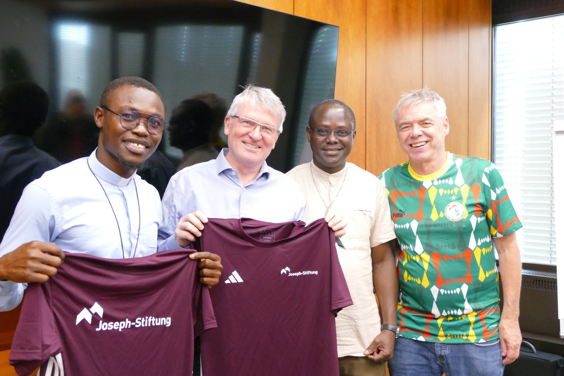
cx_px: 282
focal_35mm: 40
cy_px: 188
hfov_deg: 48.5
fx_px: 627
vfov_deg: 33.4
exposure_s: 1/60
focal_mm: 14.5
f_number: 3.1
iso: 1600
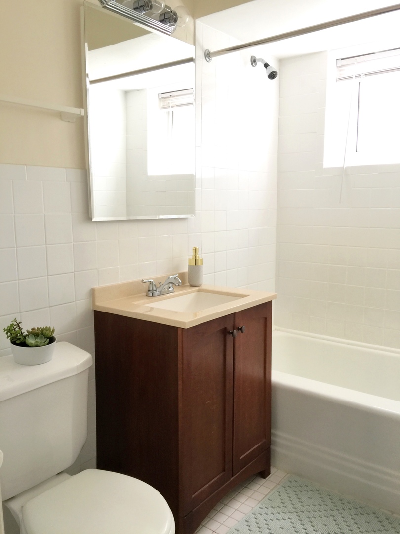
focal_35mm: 29
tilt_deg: -7.9
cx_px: 200
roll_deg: +0.2
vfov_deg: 61.7
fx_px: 447
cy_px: 267
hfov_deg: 48.2
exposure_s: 1/15
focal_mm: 4.15
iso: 40
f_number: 2.2
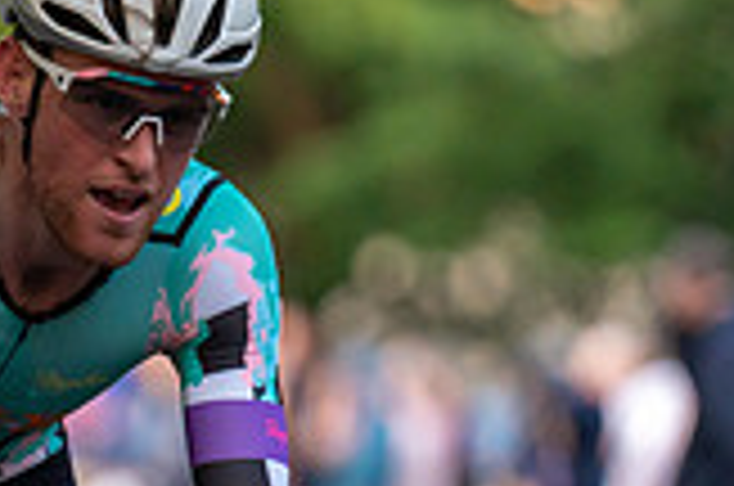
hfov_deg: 3.3
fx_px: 12779
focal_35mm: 628
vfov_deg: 2.2
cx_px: 41
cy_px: 367
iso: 1250
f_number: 2.8
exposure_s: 1/1000
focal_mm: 176
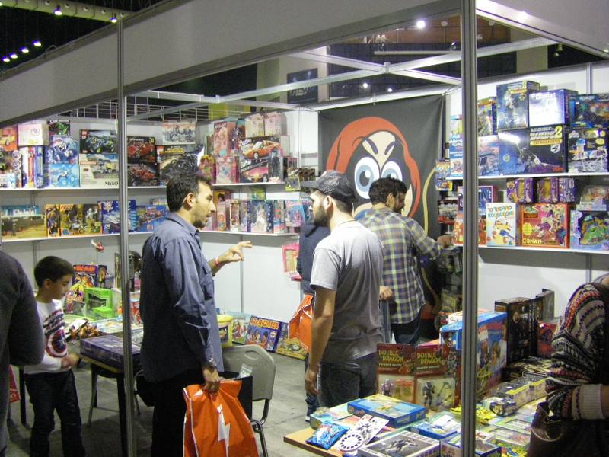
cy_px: 228
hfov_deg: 49.0
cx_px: 304
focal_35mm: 38
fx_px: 669
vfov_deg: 37.7
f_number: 3.5
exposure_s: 1/50
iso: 640
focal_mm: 6.3
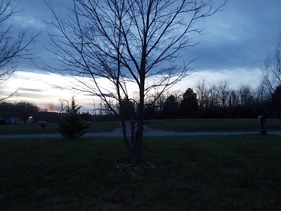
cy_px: 106
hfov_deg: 60.0
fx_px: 244
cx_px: 140
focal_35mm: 30
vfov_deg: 46.8
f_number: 3.4
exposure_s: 1/25
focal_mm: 5.3
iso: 125
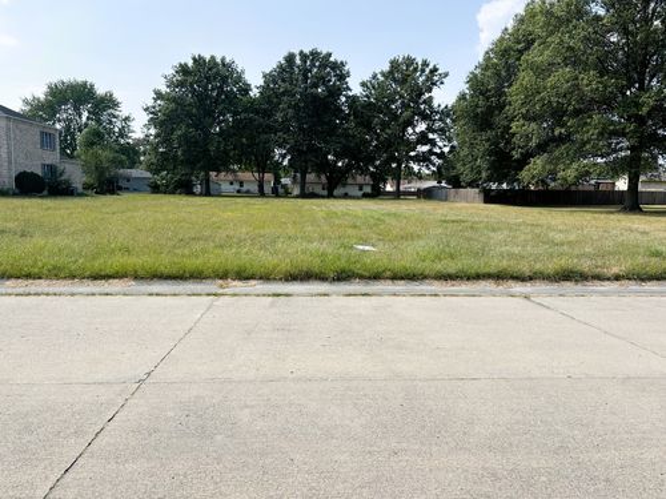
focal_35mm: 26
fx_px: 500
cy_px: 250
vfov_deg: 53.1
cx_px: 333
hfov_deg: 67.3
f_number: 1.6
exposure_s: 1/2639
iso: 50
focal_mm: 5.96
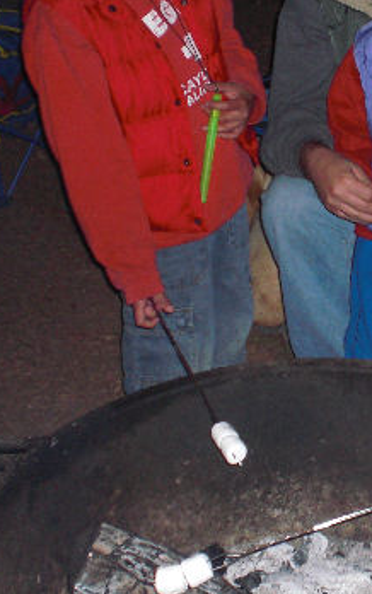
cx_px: 413
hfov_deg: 17.1
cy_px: 217
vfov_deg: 27.7
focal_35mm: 74
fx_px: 1198
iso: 200
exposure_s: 1/60
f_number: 3.1
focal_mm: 6.3
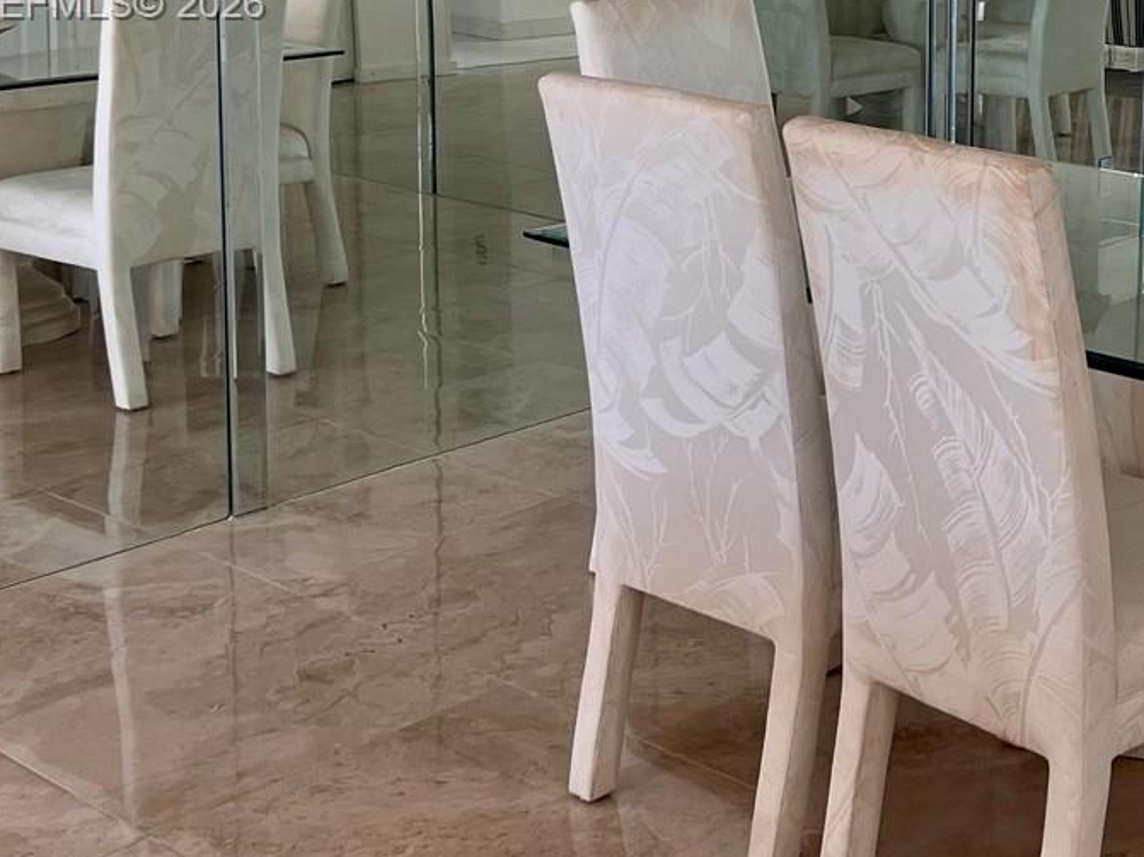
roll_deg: -0.2
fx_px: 2049
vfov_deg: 22.7
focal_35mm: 62
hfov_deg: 29.5
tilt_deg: -6.1
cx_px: 1098
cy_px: 7
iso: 50
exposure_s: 1/163
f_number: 1.5
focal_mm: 5.7
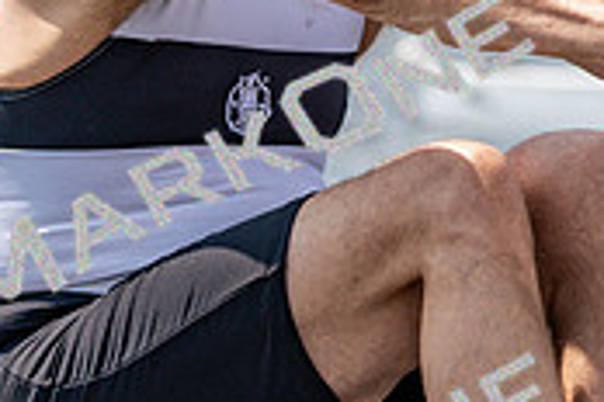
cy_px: -19
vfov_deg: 1.9
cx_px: 430
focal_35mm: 713
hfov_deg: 2.9
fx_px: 11962
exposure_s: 1/1600
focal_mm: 214
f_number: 5.6
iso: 200
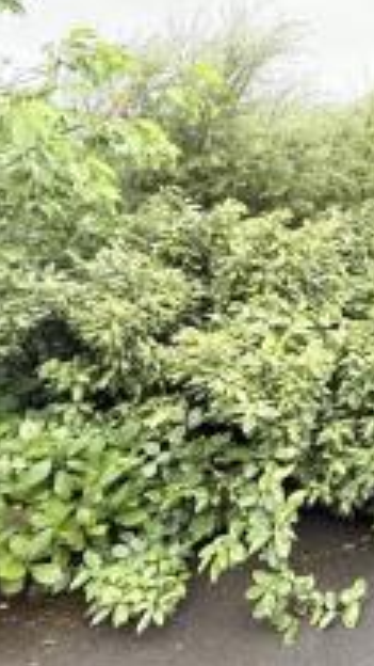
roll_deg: -0.7
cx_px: 516
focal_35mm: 31
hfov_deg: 28.8
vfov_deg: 60.9
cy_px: 213
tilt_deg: -5.5
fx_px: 547
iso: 100
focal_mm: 2.22
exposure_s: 1/99
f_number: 2.2
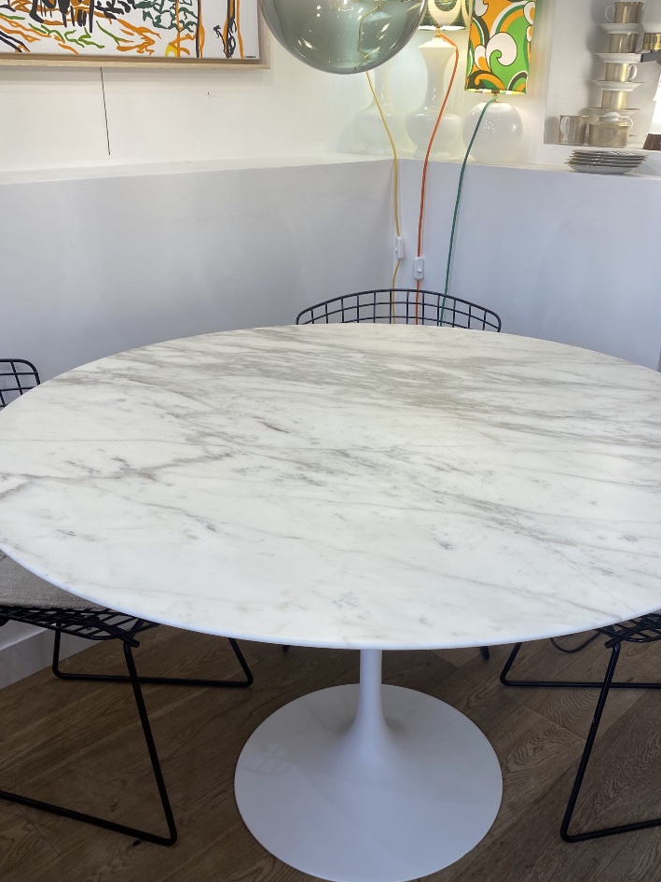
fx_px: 840
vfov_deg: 55.2
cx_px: 376
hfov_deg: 42.9
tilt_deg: -24.9
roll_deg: -2.9
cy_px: 484
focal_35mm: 33
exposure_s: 1/100
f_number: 1.8
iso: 40
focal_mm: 4.25
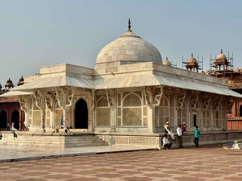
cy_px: 94
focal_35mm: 54
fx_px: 378
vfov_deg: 27.0
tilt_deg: +4.6
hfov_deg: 35.5
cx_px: 120
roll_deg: -0.5
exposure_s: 1/4608
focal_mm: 6.86
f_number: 1.78
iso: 64
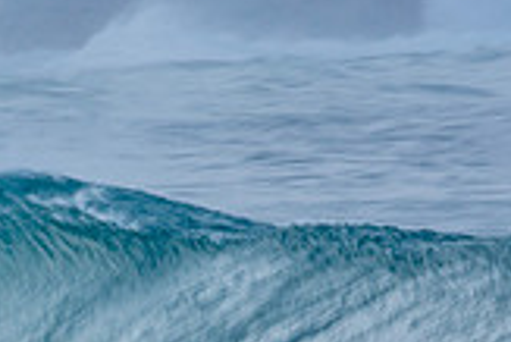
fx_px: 36455
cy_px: 457
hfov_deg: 0.8
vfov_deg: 0.5
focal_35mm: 2566
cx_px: 25
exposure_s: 1/25
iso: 100
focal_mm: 480
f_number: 29
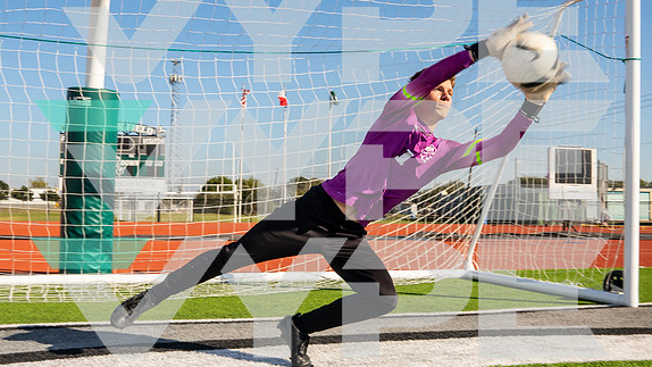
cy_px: 193
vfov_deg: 27.7
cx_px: 312
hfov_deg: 47.3
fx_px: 743
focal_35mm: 43
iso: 160
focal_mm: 27
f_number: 11
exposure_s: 1/250
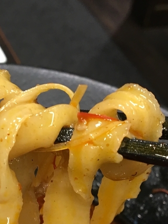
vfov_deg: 26.1
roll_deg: -9.4
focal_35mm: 74
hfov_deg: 19.8
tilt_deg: -42.9
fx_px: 478
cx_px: 45
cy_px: 157
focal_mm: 4.15
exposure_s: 1/30
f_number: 2.2
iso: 80
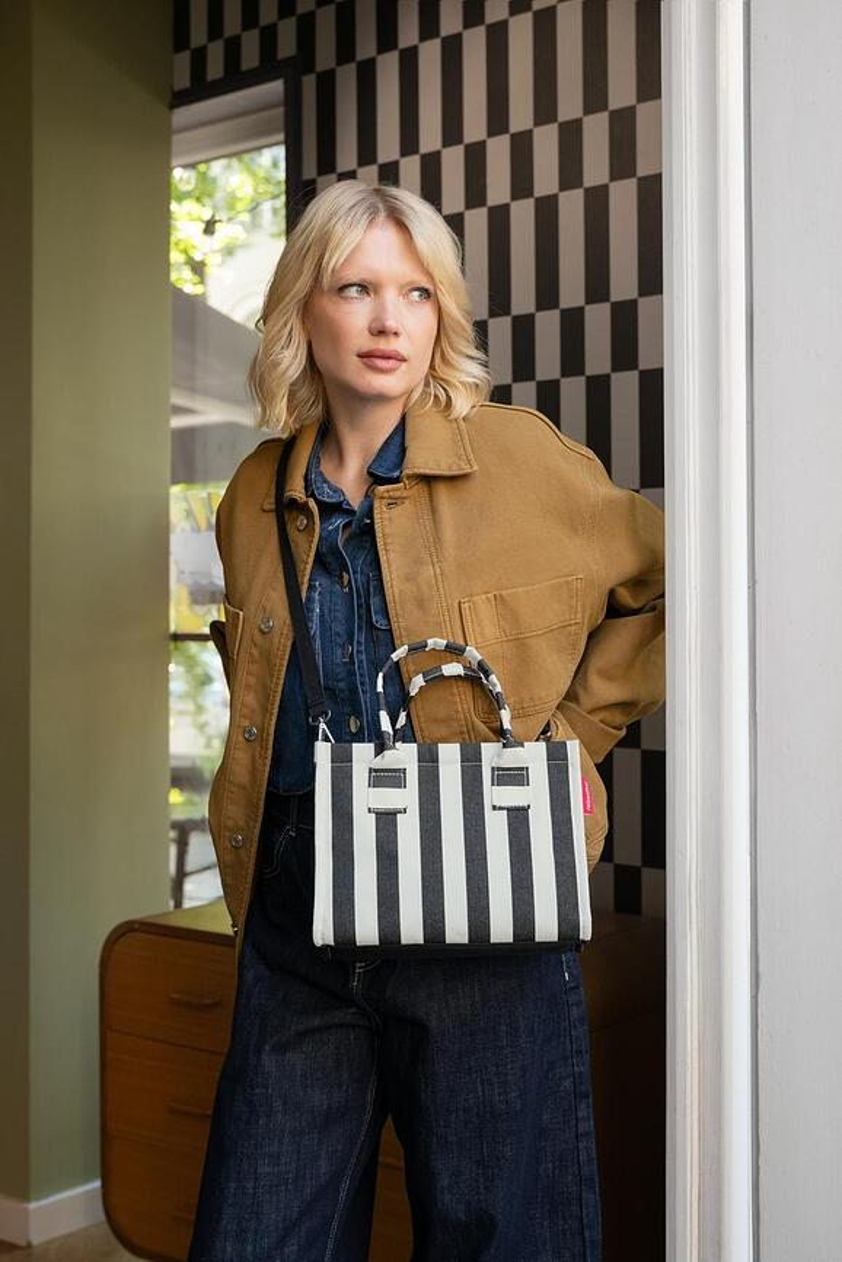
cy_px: 631
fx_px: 1754
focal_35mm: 50
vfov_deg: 39.6
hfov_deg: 27.0
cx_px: 421
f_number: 5
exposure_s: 1/250
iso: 1600
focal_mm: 50
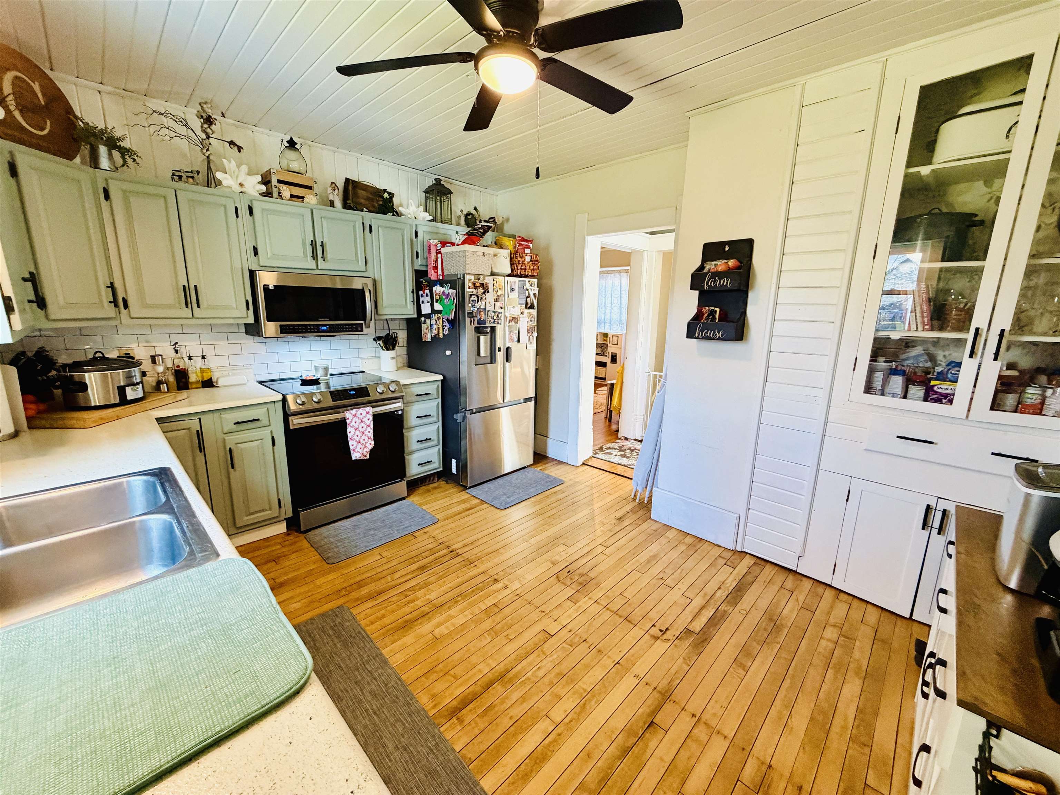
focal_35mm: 14
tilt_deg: -11.8
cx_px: 530
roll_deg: -0.3
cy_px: 398
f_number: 2.2
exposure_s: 1/60
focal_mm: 2.22
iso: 400
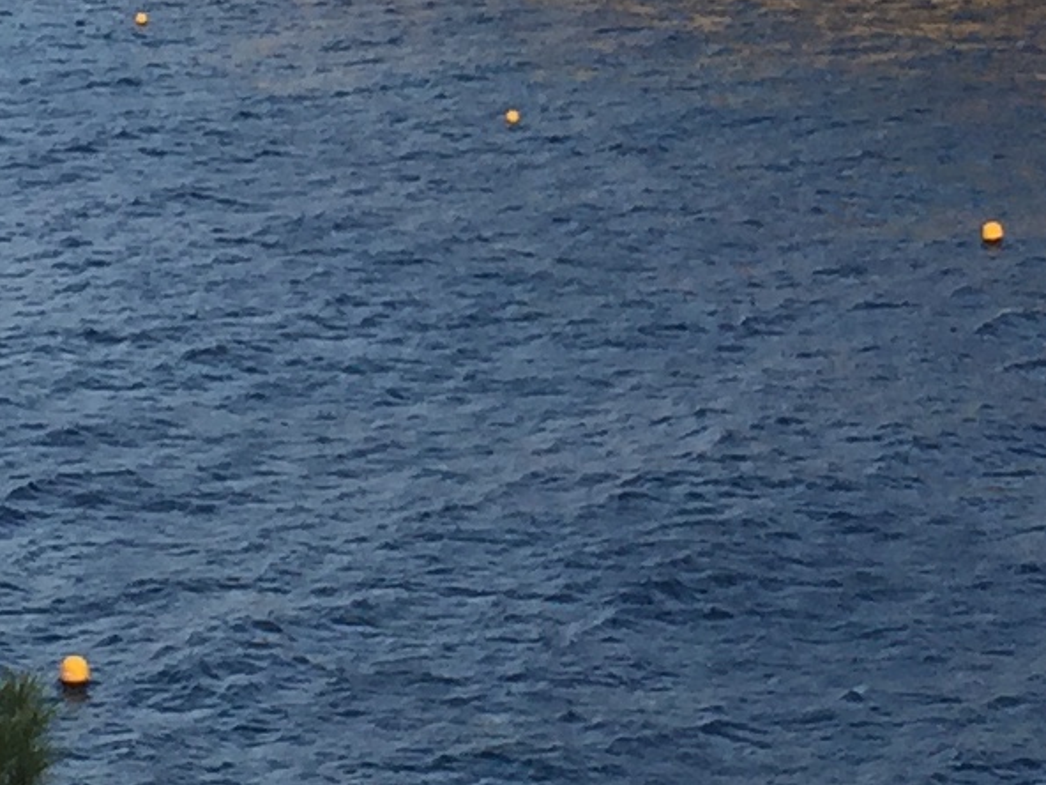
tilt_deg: -12.5
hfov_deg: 12.3
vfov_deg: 9.3
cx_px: 507
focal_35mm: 160
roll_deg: +0.5
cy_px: 350
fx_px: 4835
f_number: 2.2
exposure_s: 1/527
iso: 32
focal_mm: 4.15
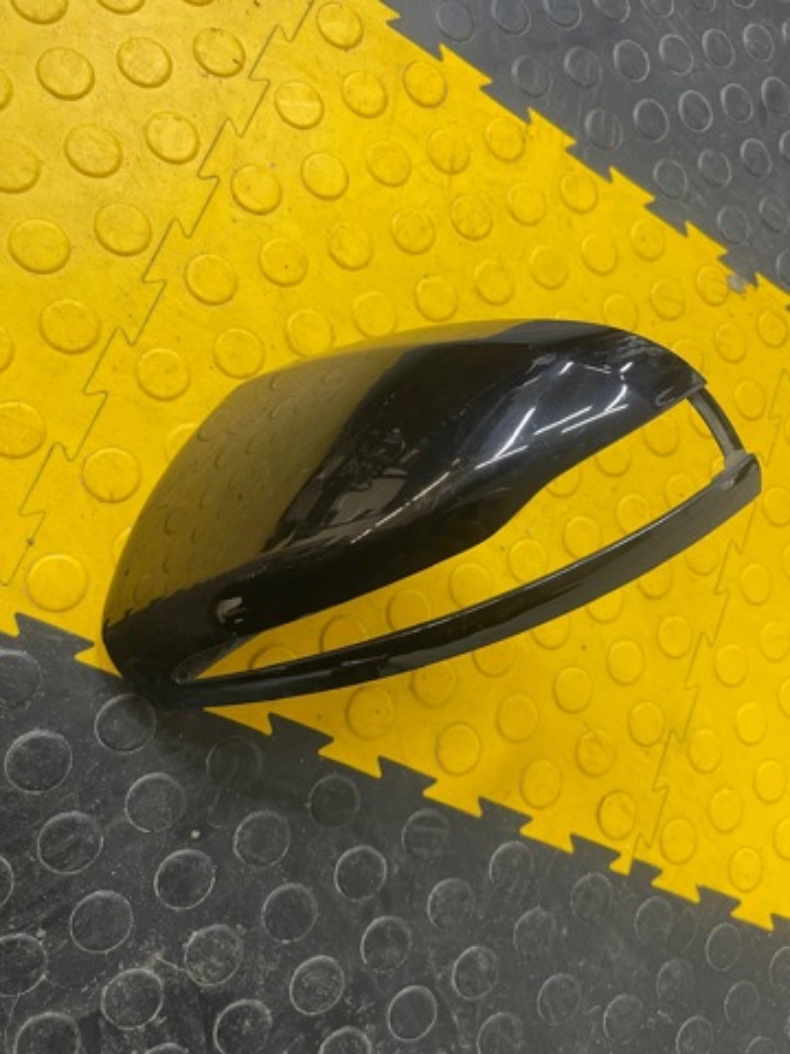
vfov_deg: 69.4
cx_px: 395
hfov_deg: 54.9
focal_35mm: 25
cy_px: 527
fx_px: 761
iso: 160
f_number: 1.6
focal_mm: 5.1
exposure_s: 1/60
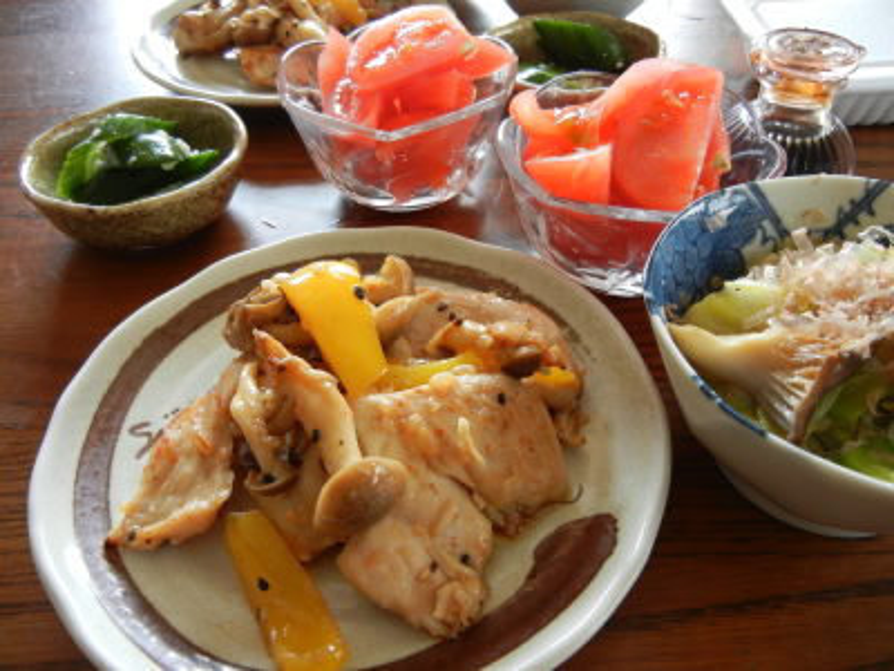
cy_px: 336
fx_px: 775
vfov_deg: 46.8
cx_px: 447
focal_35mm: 30
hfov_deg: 60.0
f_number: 3.5
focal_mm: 5.4
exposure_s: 1/30
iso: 181
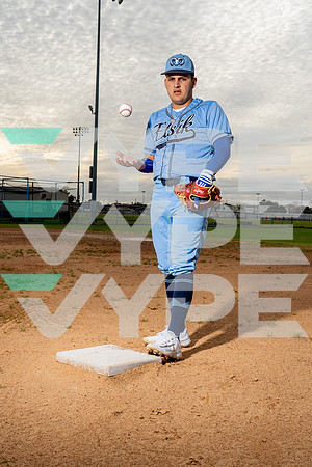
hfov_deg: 32.6
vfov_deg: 47.4
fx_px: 533
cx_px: 156
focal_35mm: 41
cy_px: 234
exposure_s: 1/250
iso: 160
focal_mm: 41
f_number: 11
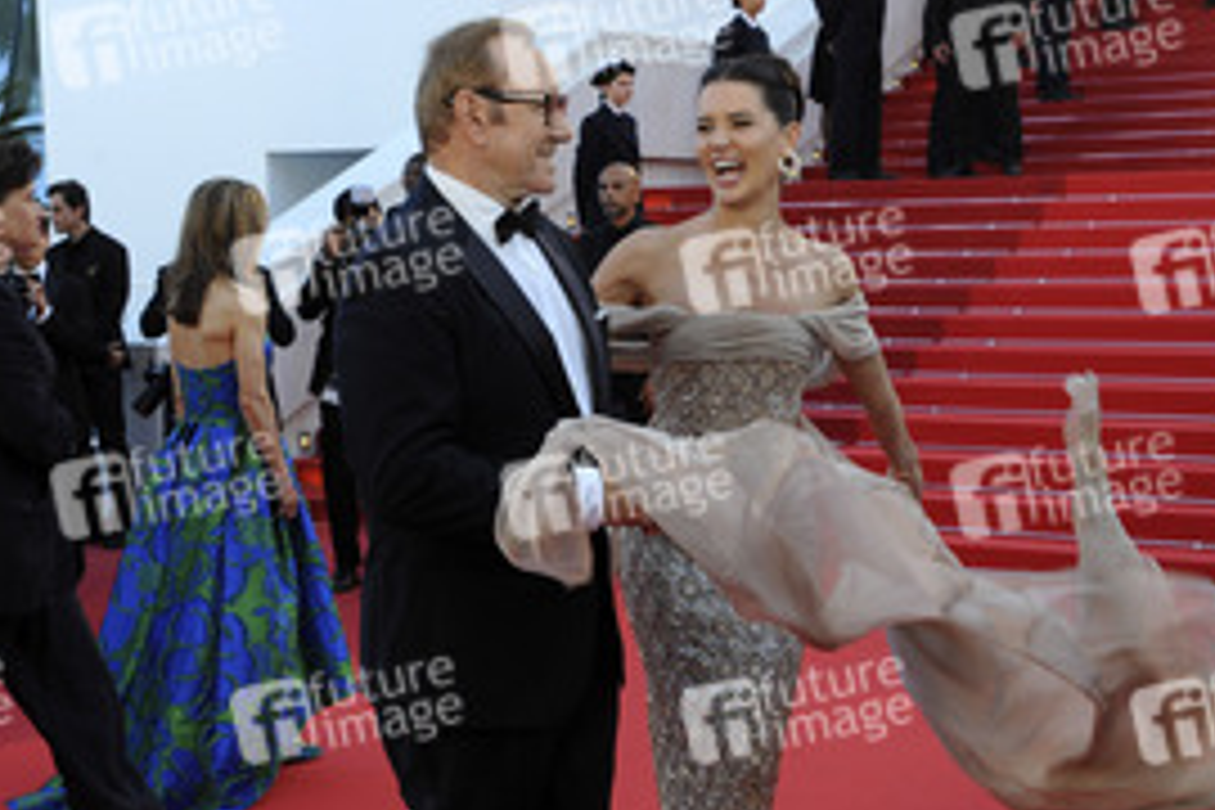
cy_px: 598
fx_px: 2025
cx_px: 675
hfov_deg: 33.4
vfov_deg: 22.4
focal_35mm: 60
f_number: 7.1
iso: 640
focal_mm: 36
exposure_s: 1/250
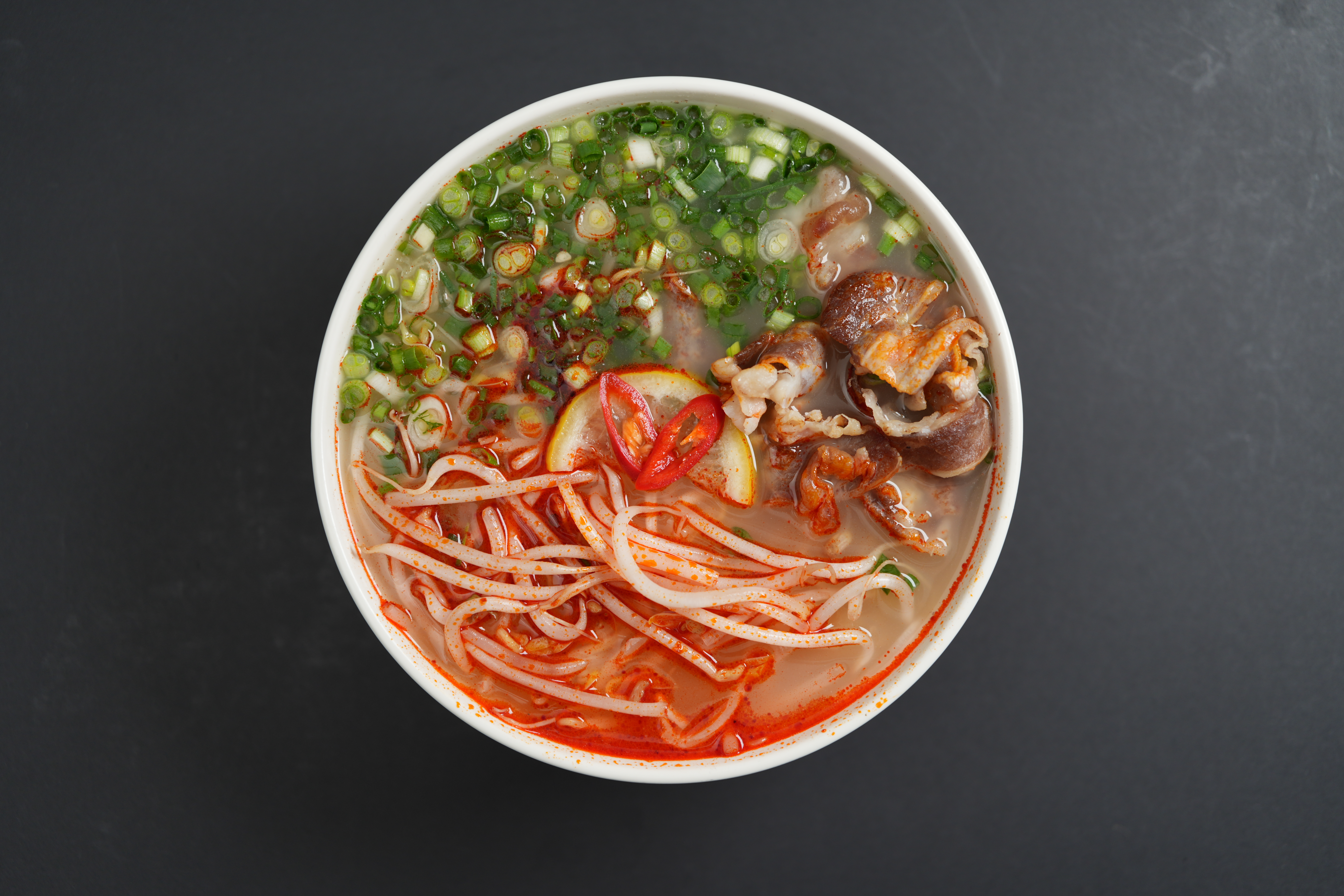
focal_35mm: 50
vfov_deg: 27.0
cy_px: 448
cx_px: 672
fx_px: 1867
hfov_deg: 39.6
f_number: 2.8
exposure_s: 1/50
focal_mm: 50
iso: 160
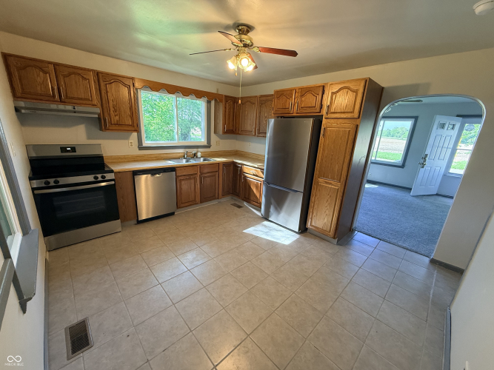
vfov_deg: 85.7
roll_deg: -3.2
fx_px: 200
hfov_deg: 102.1
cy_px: 185
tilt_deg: -15.3
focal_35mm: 14
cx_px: 247
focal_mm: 2.22
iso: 250
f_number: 2.2
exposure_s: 1/120
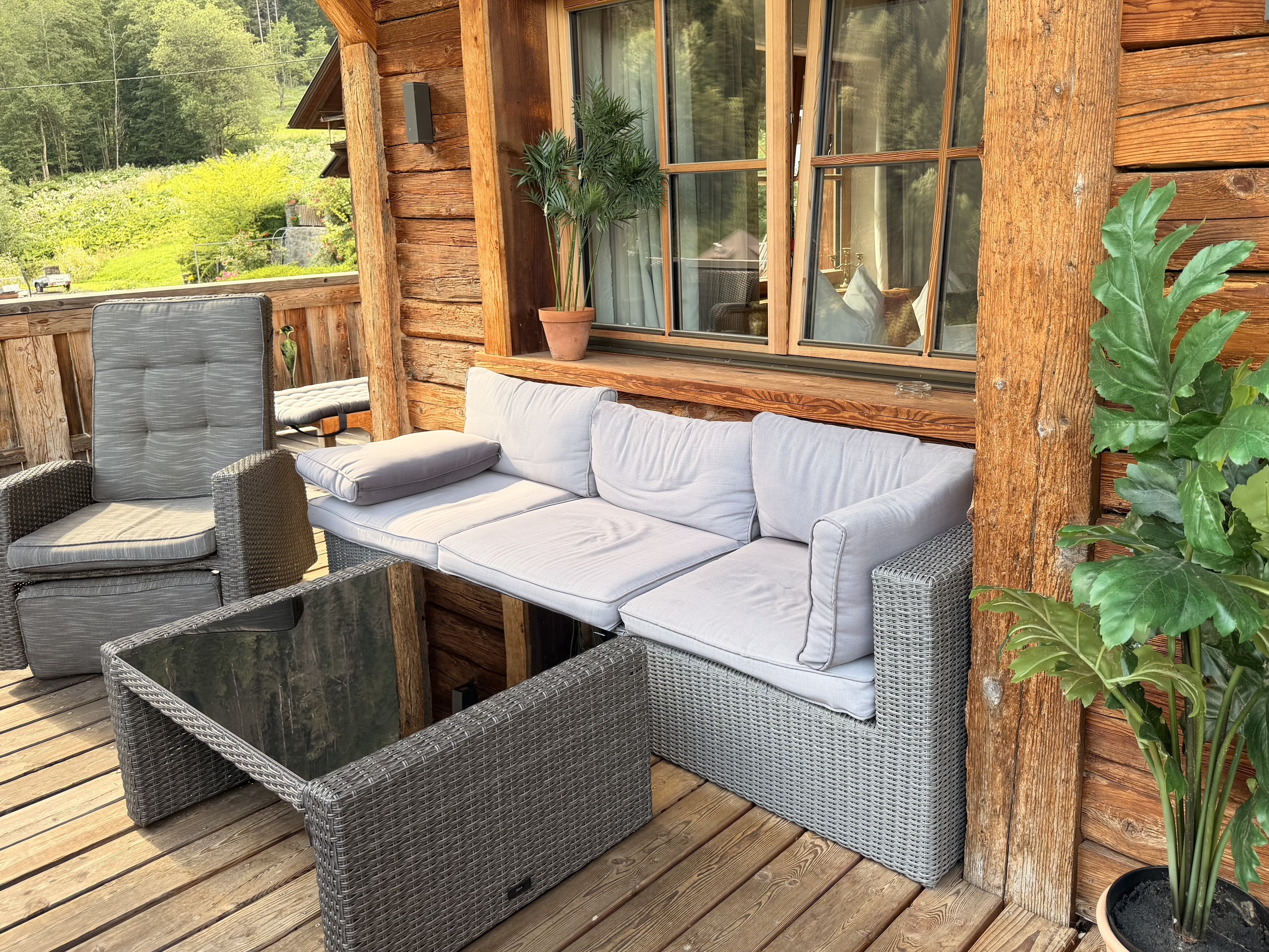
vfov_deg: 49.6
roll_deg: +1.5
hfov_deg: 63.2
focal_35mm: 28
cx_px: 713
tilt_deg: -11.5
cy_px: 409
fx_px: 1027
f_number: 1.78
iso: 64
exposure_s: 1/201
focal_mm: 6.76
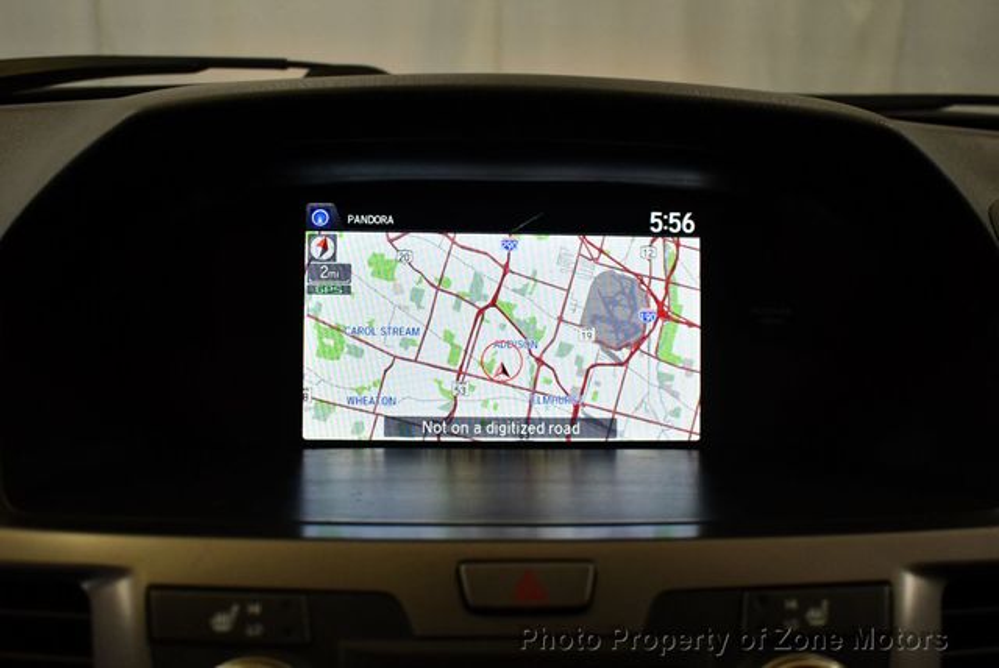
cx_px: 500
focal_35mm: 36
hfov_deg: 53.1
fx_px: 1000
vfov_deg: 36.9
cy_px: 334
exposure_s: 1/250
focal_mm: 18
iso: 800
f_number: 3.5
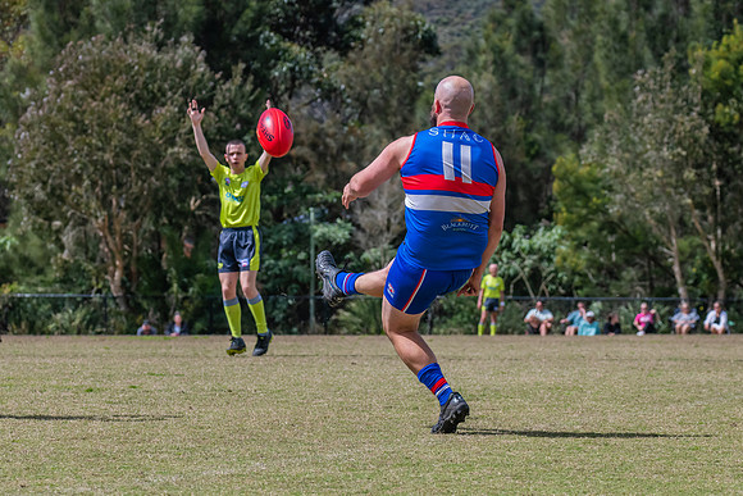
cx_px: 433
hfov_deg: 9.3
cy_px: 219
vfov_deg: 6.2
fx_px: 4554
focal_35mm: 221
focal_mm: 170
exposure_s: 1/1600
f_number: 8
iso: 800
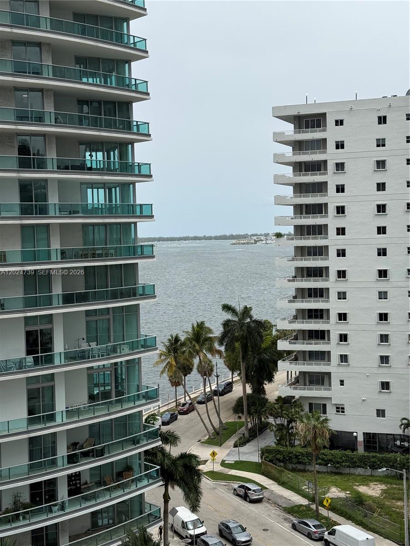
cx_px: 205
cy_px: 273
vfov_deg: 39.7
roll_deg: +0.2
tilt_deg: -1.3
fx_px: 758
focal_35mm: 48
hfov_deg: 30.3
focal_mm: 6.76
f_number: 1.78
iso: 64
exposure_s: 1/6536
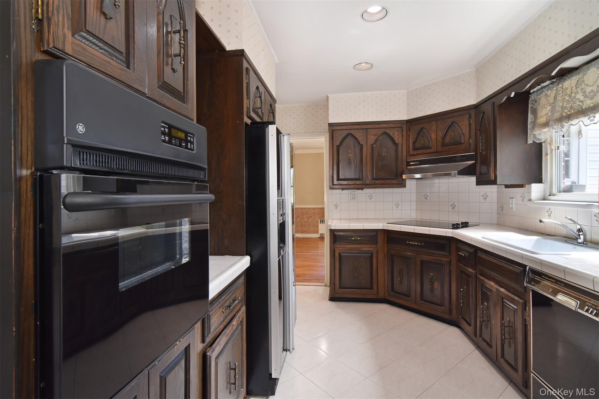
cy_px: 200
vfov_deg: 72.0
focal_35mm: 16
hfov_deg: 95.0
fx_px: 274
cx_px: 300
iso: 640
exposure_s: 1/30
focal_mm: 11
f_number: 11
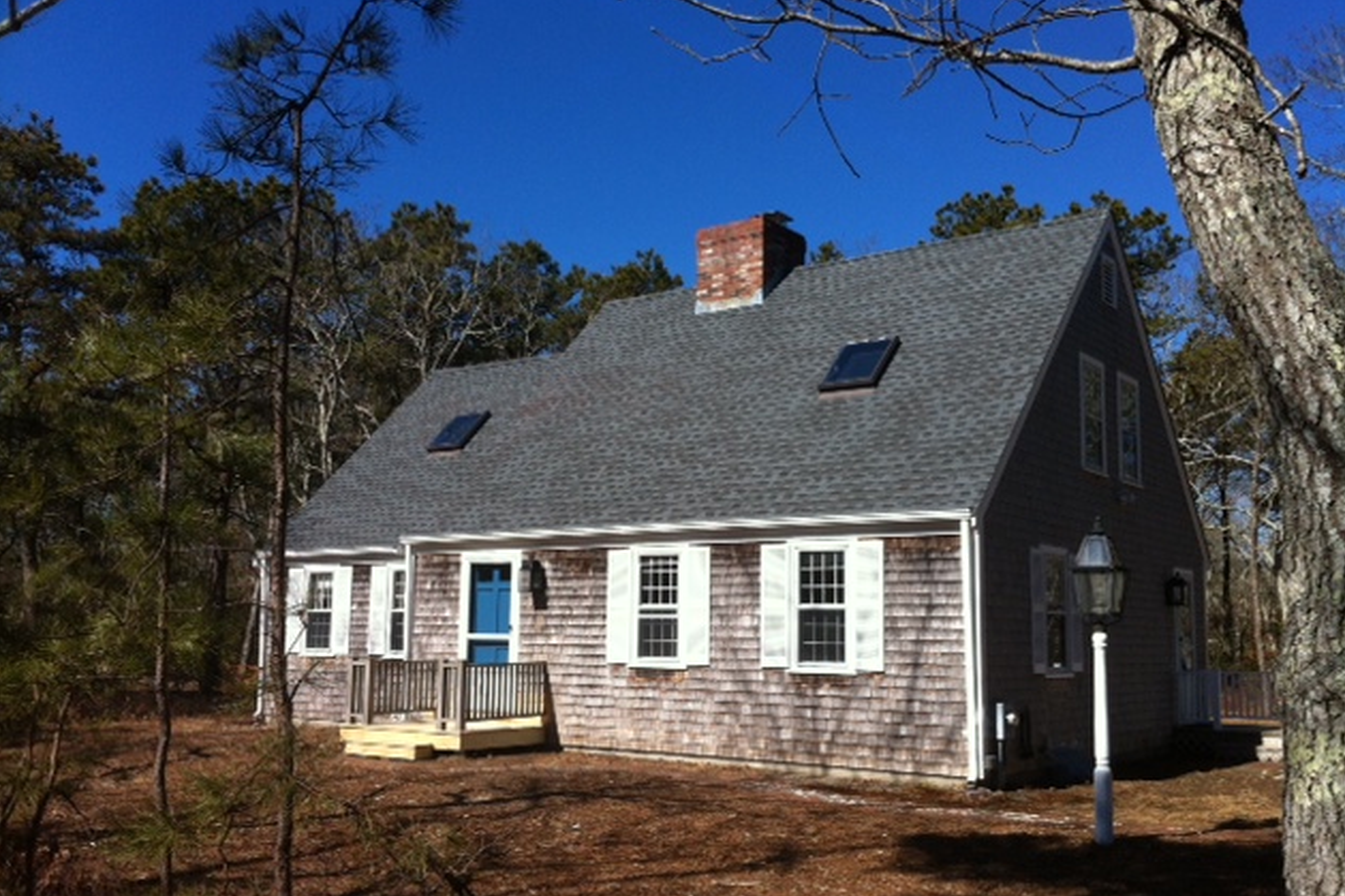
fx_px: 1382
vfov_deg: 35.9
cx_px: 682
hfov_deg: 51.9
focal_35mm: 37
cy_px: 483
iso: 80
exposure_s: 1/1371
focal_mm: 3.85
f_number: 2.8
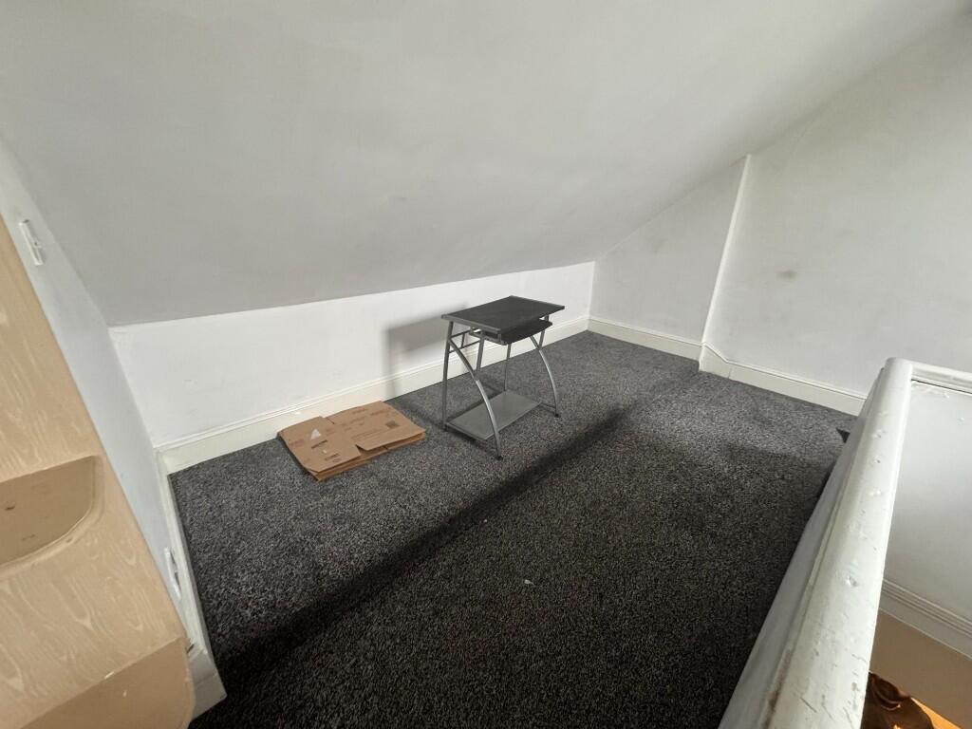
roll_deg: -0.2
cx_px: 486
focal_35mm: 14
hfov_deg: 102.1
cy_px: 364
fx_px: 393
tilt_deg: -24.4
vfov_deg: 85.7
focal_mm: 2.22
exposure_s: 1/60
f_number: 2.2
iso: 400
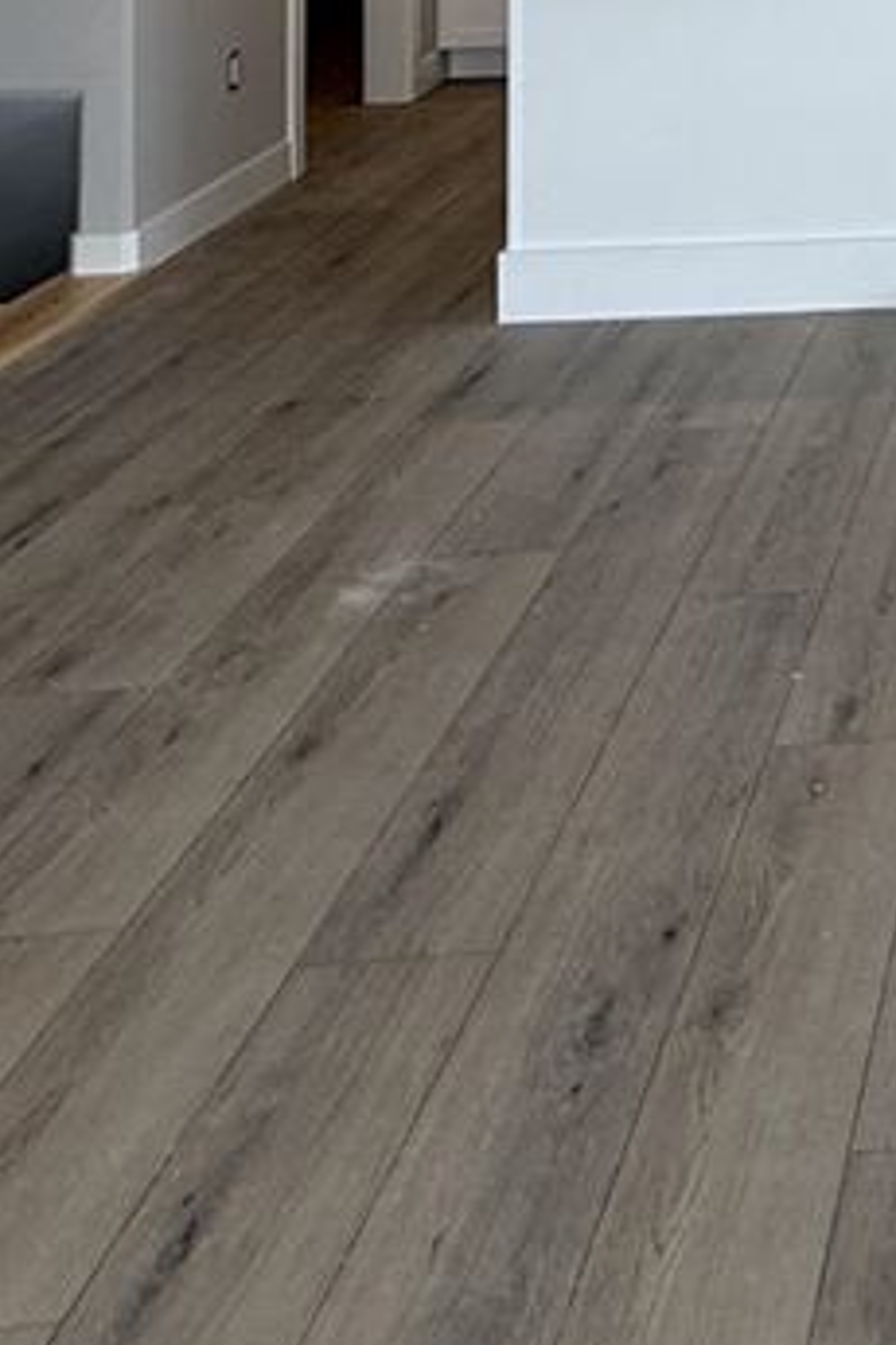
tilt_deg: +1.4
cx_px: 1430
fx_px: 2016
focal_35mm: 54
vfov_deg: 29.5
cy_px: -409
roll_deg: -0.5
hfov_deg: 20.5
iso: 80
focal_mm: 2.22
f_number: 2.2
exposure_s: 1/120
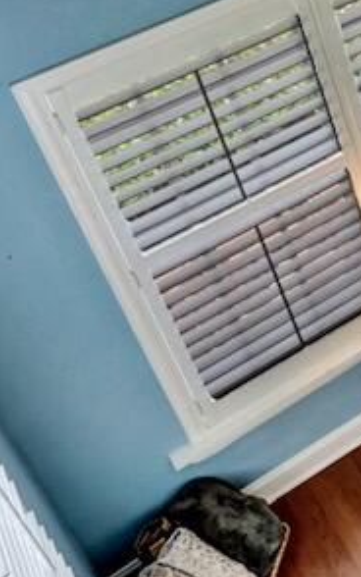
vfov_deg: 25.9
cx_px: 844
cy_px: -118
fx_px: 1117
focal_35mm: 71
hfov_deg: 13.7
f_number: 2.8
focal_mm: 16
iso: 800
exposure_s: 1/800
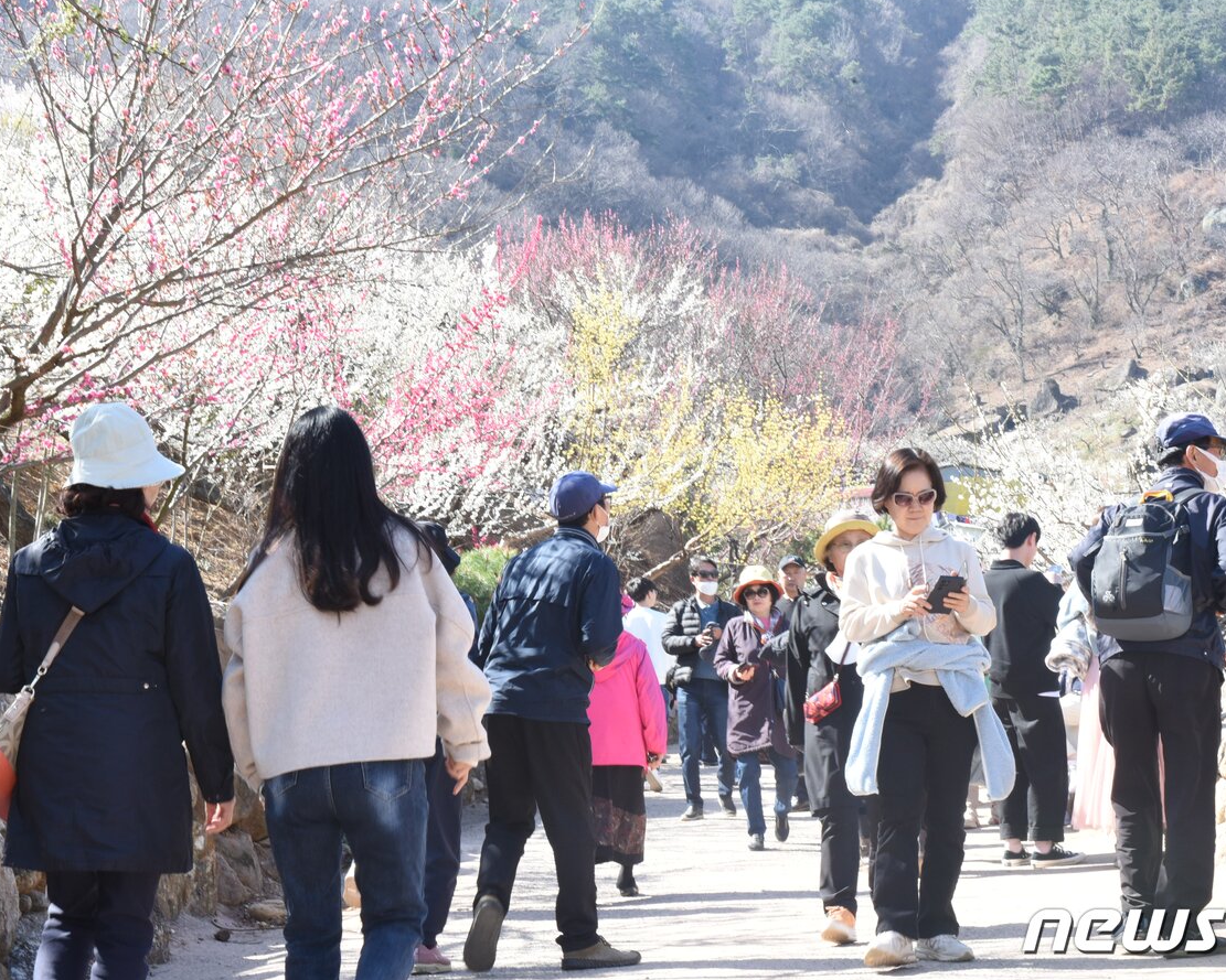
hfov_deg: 26.8
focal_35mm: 71
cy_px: 475
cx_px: 573
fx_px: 2576
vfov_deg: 21.6
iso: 1000
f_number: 22
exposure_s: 1/60
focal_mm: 60
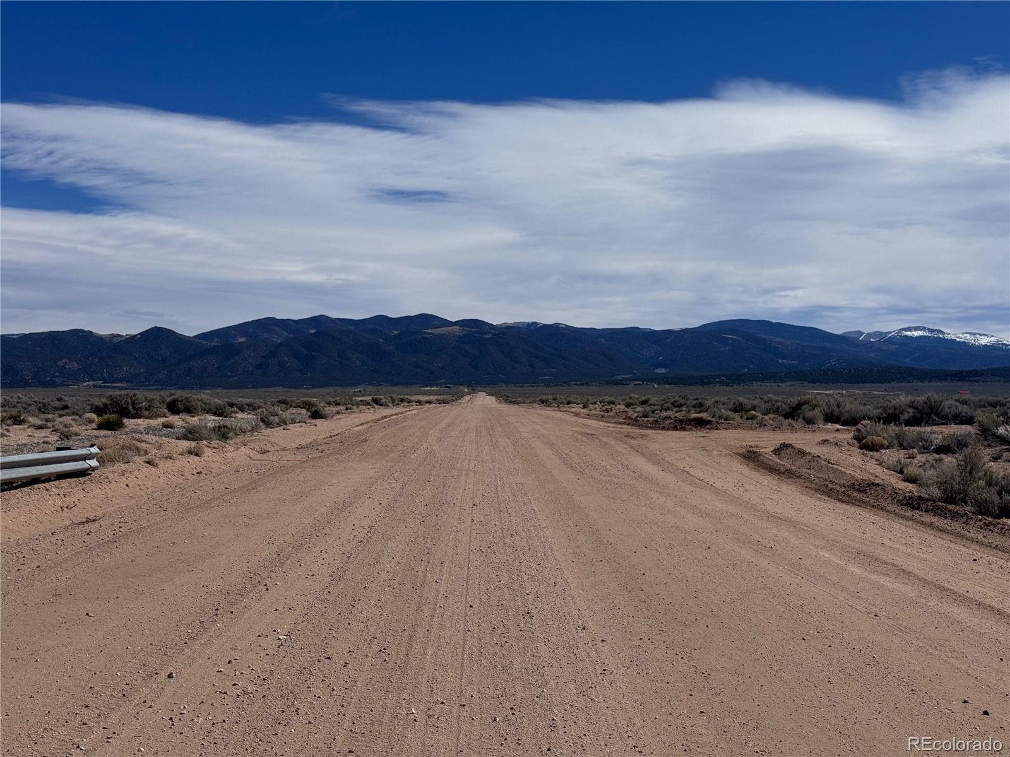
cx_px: 505
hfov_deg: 39.7
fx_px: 1401
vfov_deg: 30.3
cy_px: 378
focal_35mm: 48
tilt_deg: +1.6
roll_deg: -0.3
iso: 64
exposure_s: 1/12500
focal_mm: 6.76
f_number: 1.78
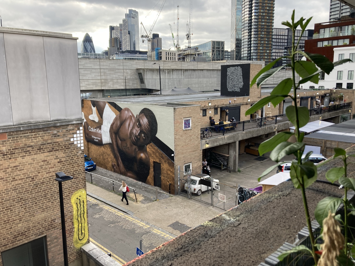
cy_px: 133
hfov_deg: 63.4
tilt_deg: -7.3
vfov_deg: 49.7
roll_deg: +1.6
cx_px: 178
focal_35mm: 28
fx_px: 287
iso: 25
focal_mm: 3.99
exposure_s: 1/362
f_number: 1.8
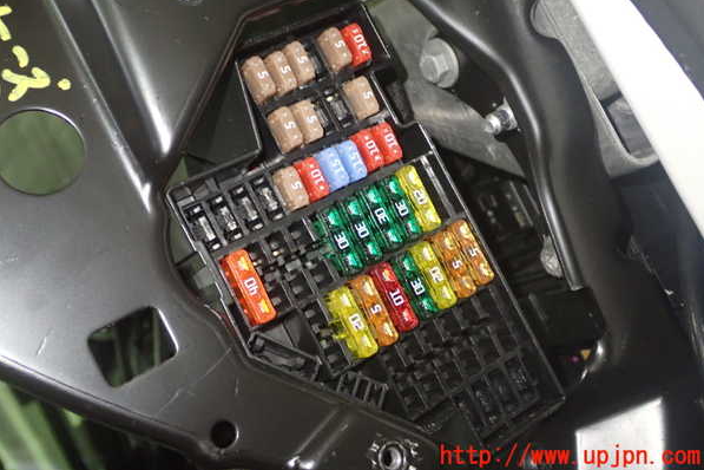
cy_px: 205
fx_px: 899
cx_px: 353
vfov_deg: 29.2
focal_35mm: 46
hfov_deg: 42.7
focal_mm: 7.84
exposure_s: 1/13
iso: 800
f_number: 2.9
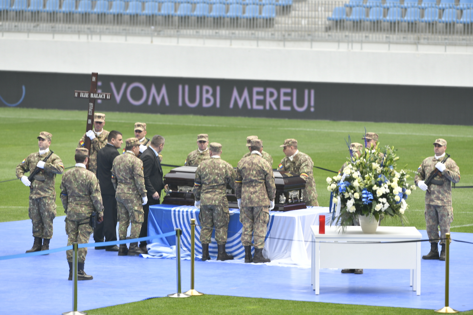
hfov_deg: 6.9
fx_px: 3941
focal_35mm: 300
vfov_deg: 4.6
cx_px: 236
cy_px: 158
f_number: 5
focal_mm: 300
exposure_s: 1/160
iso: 200
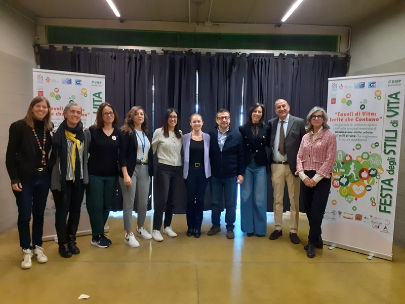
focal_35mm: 27
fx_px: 316
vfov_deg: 51.4
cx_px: 202
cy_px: 152
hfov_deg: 65.3
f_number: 1.9
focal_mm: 3.6
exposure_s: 1/25
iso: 400
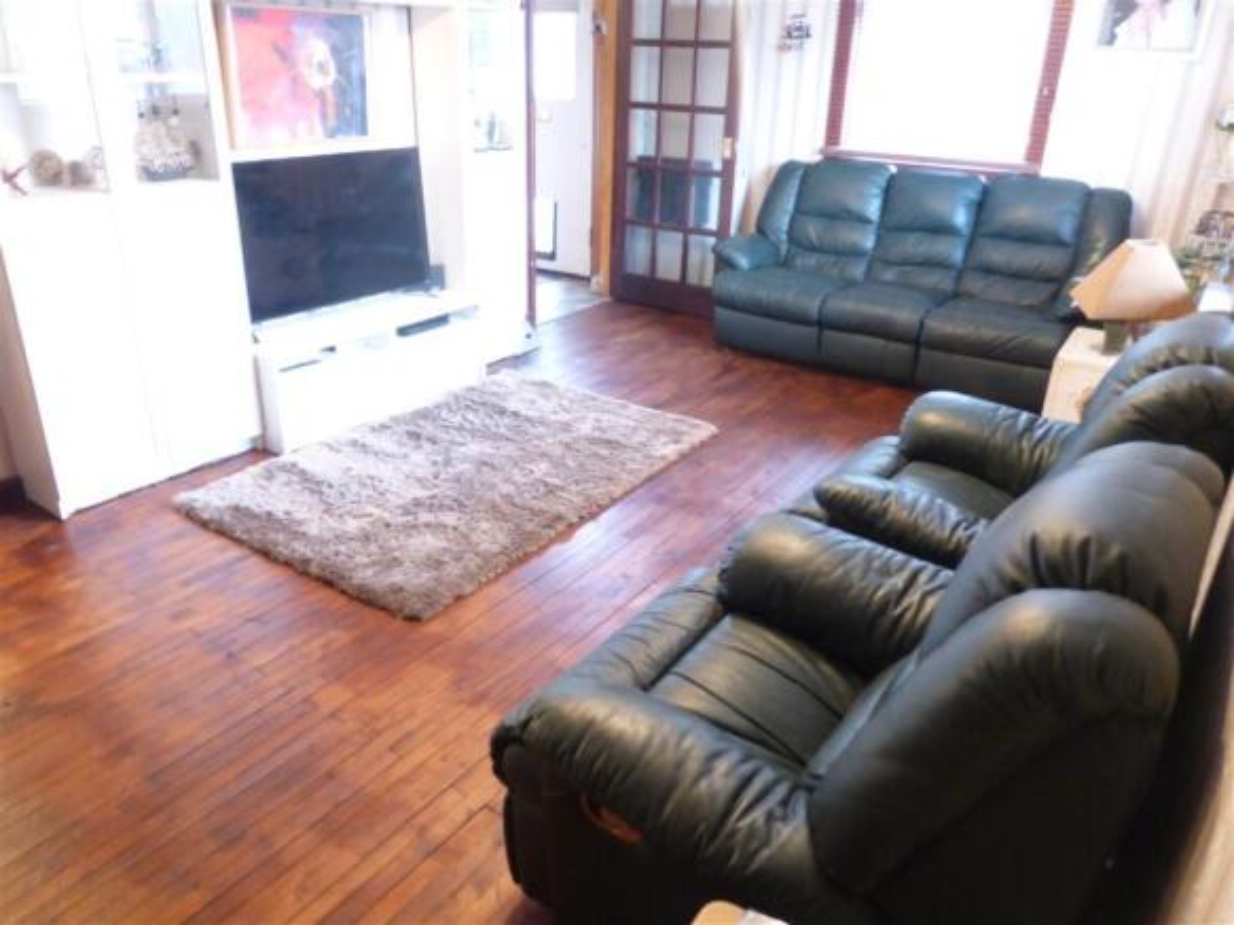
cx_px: 617
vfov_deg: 56.8
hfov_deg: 71.6
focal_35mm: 24
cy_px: 462
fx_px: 855
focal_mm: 4.3
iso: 640
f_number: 3.3
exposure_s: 1/4
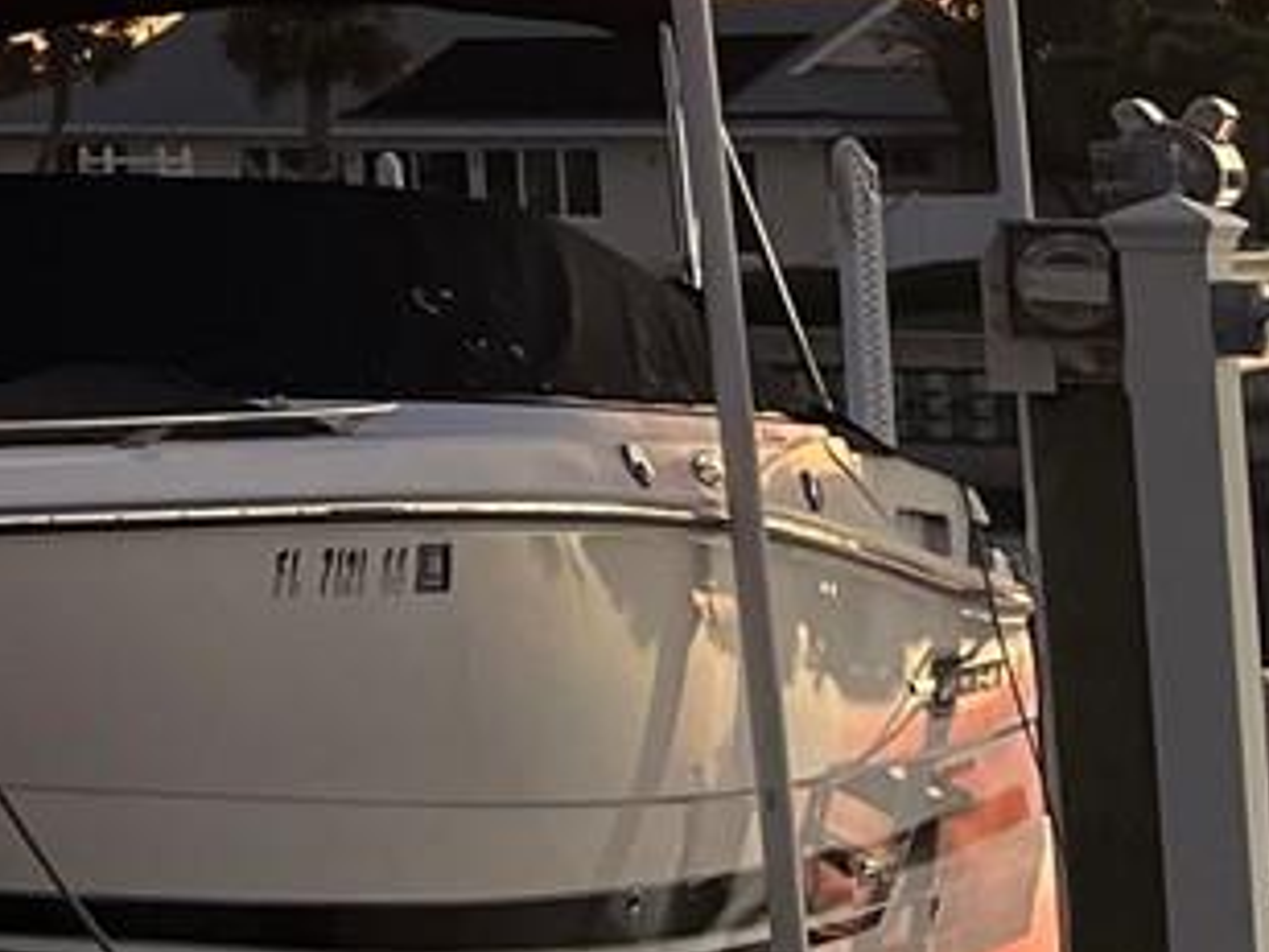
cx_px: -1949
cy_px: -573
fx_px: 4949
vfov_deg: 10.5
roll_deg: +0.0
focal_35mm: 135
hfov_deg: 11.5
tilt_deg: +8.6
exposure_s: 1/121
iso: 100
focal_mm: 5.1
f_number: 1.6
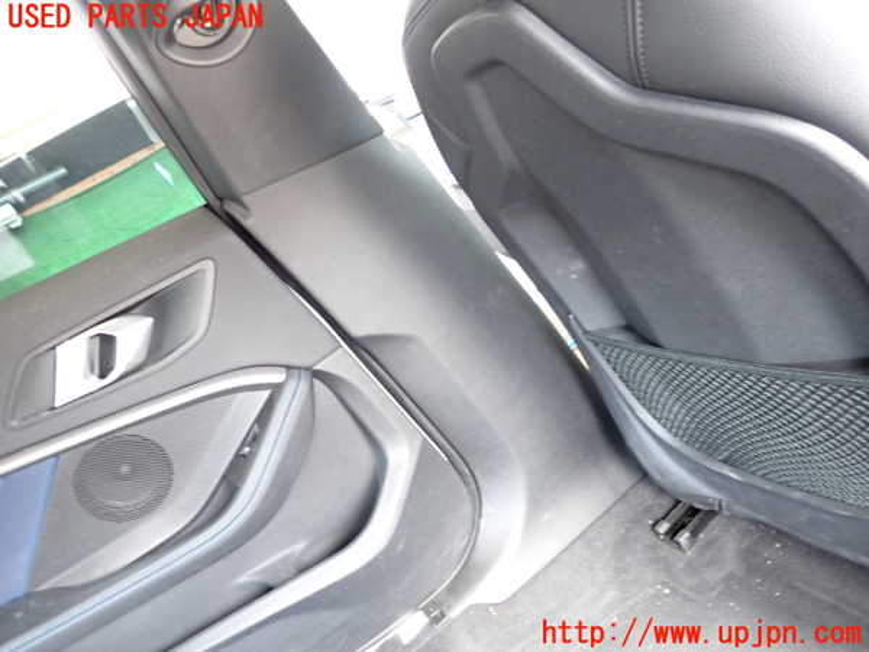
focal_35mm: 25
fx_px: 628
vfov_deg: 54.9
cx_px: 434
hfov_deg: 69.4
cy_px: 326
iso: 500
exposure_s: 1/30
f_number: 2
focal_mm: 4.5
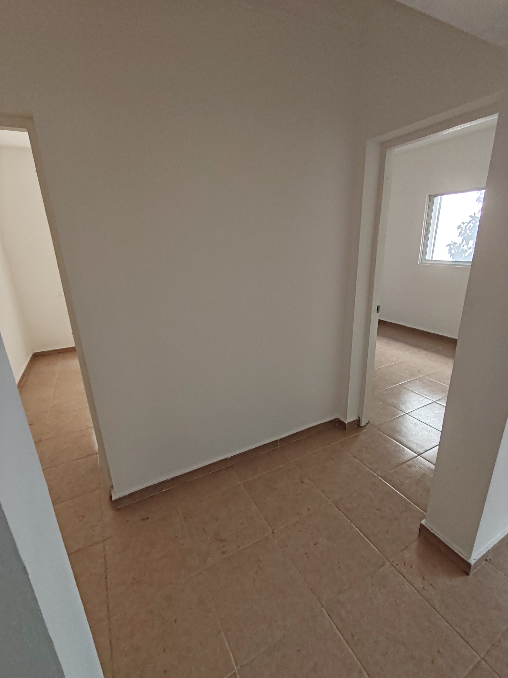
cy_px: 339
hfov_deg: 78.1
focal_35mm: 16
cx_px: 254
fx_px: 313
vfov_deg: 94.5
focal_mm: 1.96
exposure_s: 1/100
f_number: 2.2
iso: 80
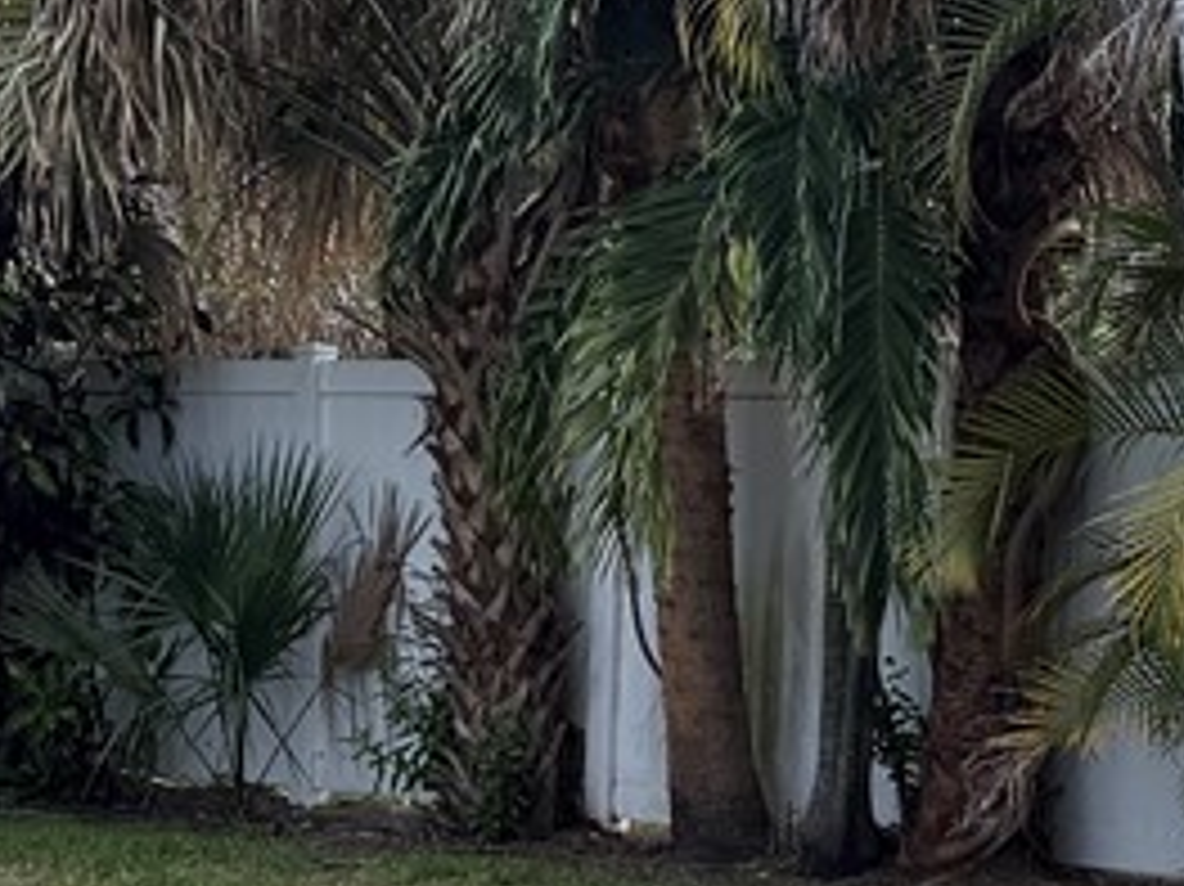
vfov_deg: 10.1
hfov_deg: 13.5
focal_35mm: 146
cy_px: 873
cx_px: 410
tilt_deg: -7.1
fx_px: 4991
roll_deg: -0.5
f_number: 1.78
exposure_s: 1/664
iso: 80
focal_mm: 6.76
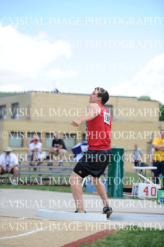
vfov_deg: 17.1
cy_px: 124
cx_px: 82
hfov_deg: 11.4
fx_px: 821
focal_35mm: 120
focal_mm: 120
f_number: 2.8
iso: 400
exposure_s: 1/2500
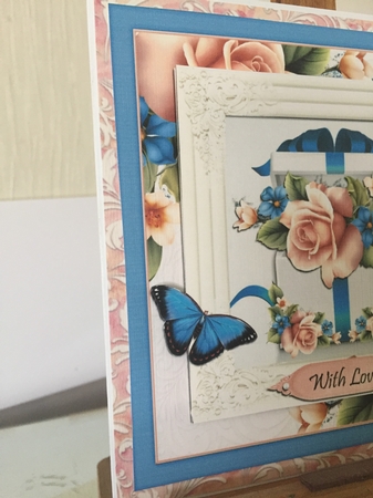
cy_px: 249
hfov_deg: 48.2
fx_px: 417
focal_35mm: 29
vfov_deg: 61.7
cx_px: 186
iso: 160
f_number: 2.2
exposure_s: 1/33
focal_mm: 4.15
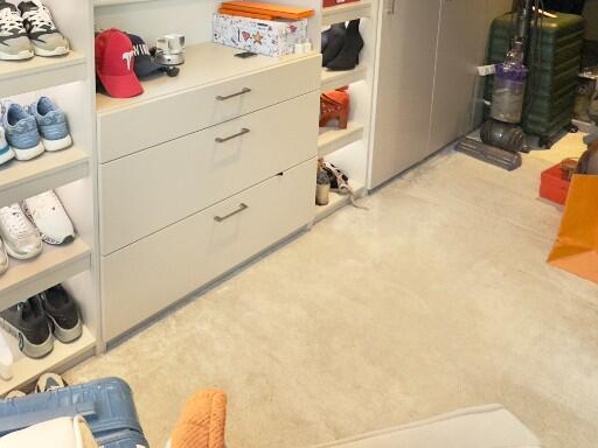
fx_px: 484
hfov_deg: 58.1
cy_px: 1
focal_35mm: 28
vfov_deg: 42.9
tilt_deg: -8.1
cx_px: 111
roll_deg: +1.0
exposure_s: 1/99
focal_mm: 2.22
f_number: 2.2
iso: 125
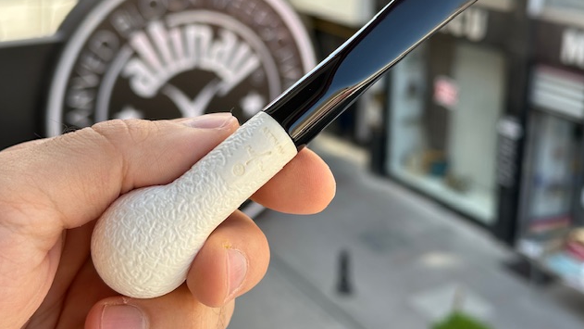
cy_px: 131
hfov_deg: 39.2
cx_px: 292
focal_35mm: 53
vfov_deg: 22.6
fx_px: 821
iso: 64
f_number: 1.78
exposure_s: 1/399
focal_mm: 6.86
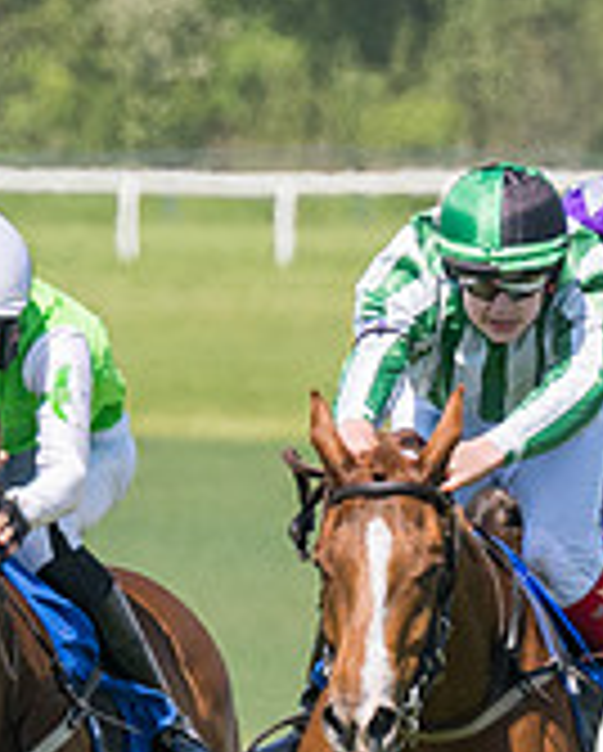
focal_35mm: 1700
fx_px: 37855
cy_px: 628
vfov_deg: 1.1
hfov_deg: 0.9
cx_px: -121
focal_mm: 210
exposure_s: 1/3200
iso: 400
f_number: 5
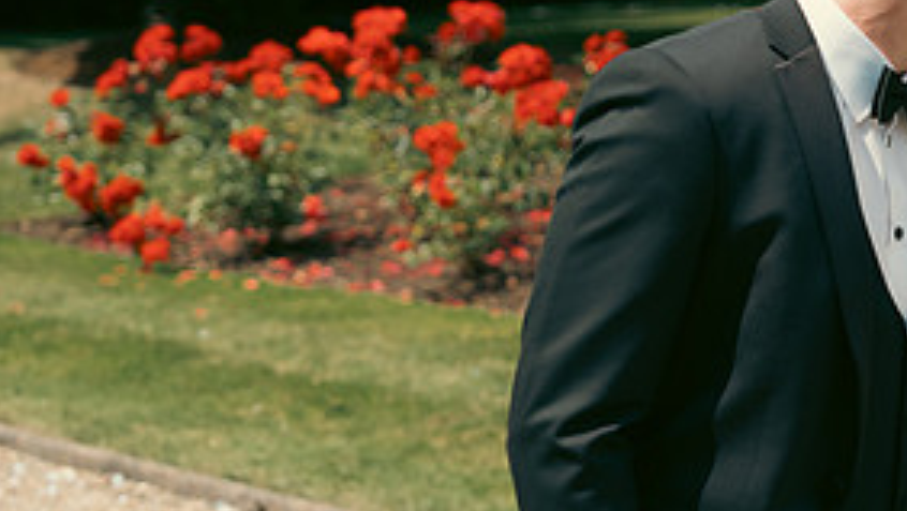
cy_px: 236
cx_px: 923
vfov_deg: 9.7
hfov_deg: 16.8
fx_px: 3008
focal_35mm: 125
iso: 200
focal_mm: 58
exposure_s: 1/2000
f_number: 3.5
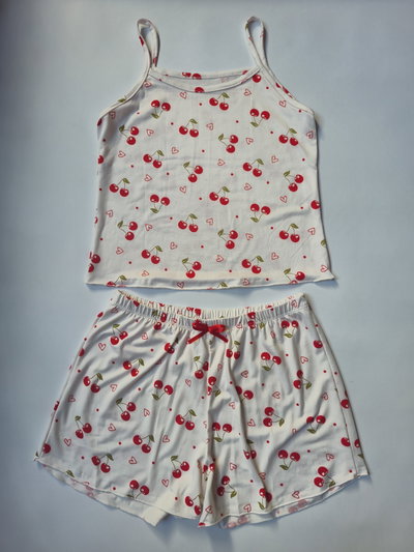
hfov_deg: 58.9
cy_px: 276
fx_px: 367
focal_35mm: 23
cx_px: 207
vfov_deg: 73.9
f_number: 1.8
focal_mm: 5.4
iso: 50
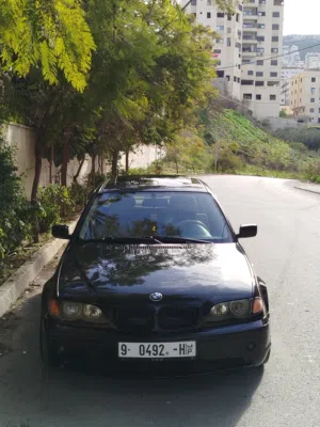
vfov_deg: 39.7
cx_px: 160
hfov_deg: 30.3
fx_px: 592
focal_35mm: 48
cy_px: 214
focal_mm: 5.31
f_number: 1.7
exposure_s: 1/425
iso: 50
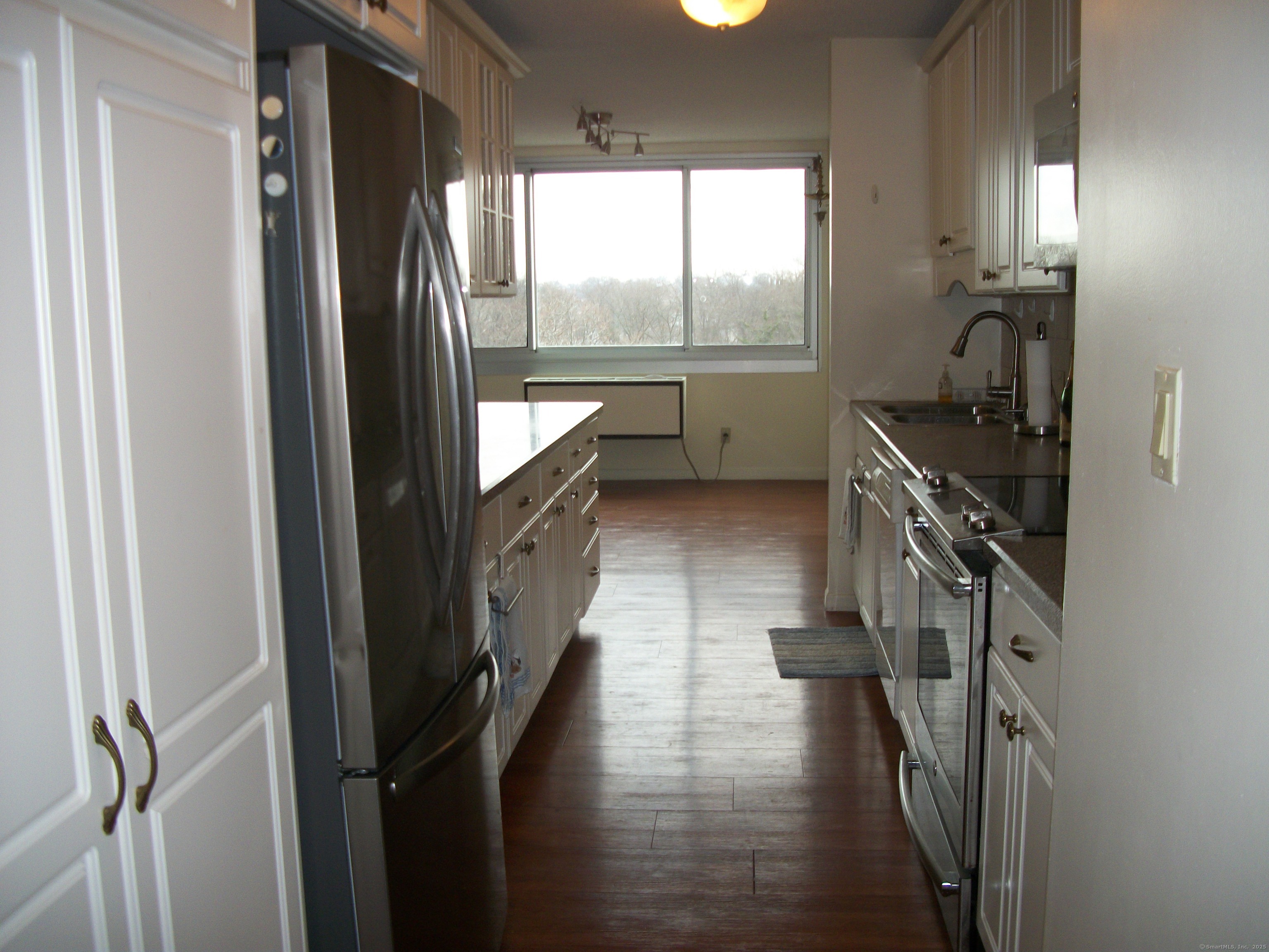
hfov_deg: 56.8
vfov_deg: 44.2
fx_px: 1173
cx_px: 634
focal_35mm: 32
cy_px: 476
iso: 80
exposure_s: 1/125
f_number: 2.9
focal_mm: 5.7
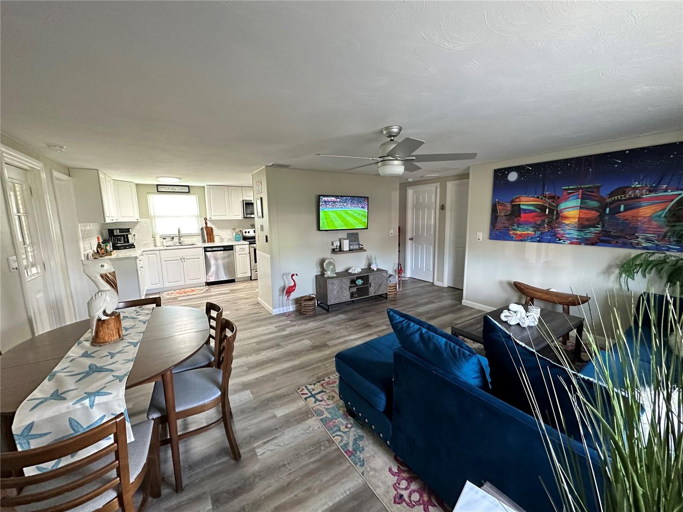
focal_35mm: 14
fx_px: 276
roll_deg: +1.0
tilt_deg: -8.4
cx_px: 342
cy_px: 256
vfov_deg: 85.7
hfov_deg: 102.1
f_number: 2.2
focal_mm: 2.22
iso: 500
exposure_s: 1/60
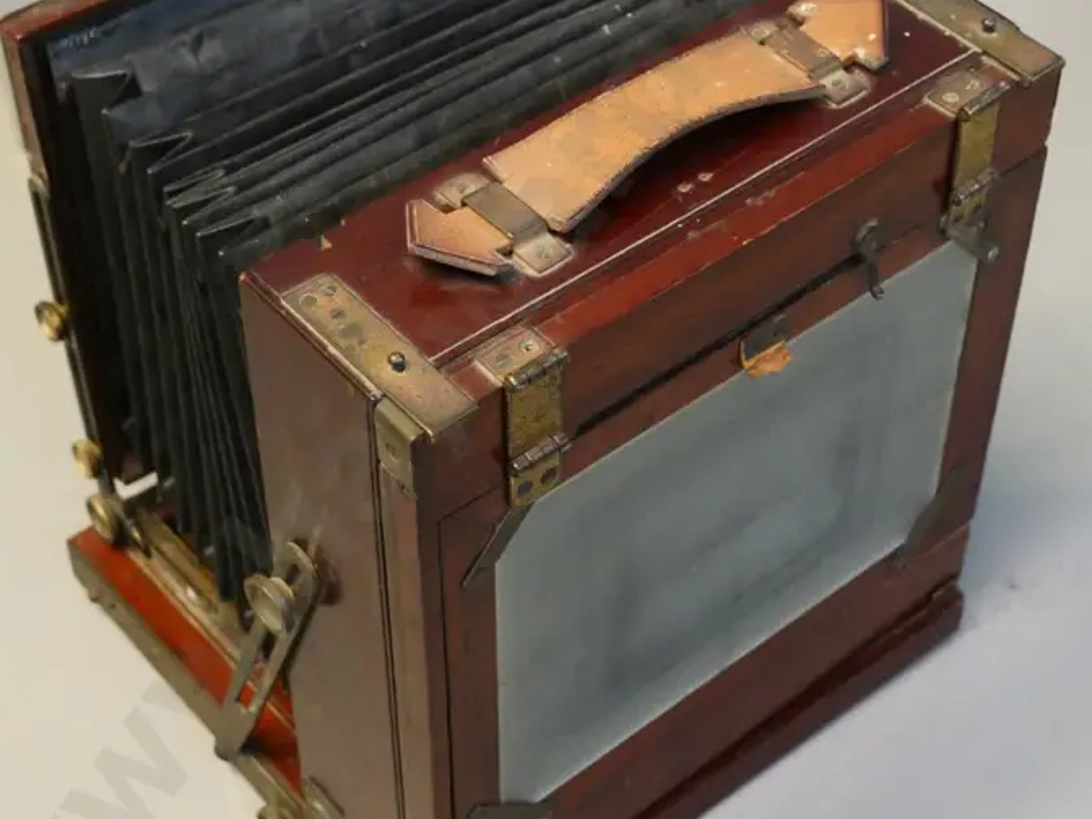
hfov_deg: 29.0
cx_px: 507
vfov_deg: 21.9
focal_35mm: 67
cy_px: 278
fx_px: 2114
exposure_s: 1/80
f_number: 5.6
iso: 3200
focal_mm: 22
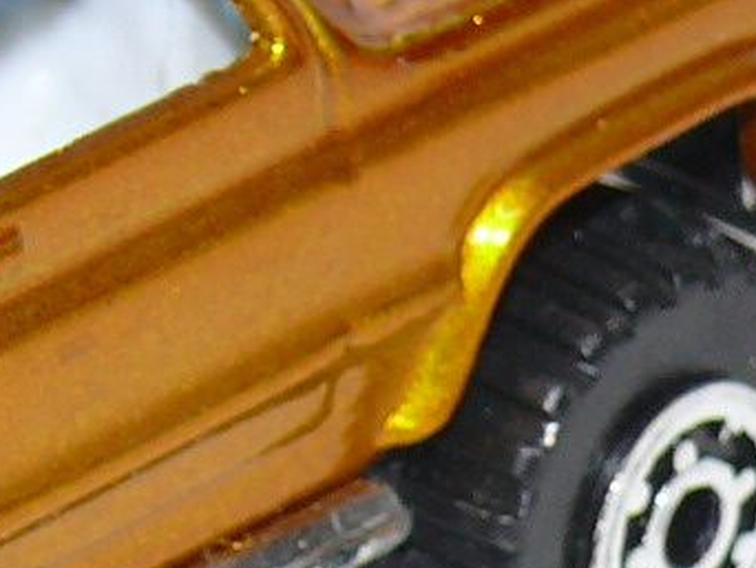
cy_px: 369
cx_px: -314
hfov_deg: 4.7
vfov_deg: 3.5
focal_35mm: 421
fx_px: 9201
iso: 100
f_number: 4
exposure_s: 1/30
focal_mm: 12.6
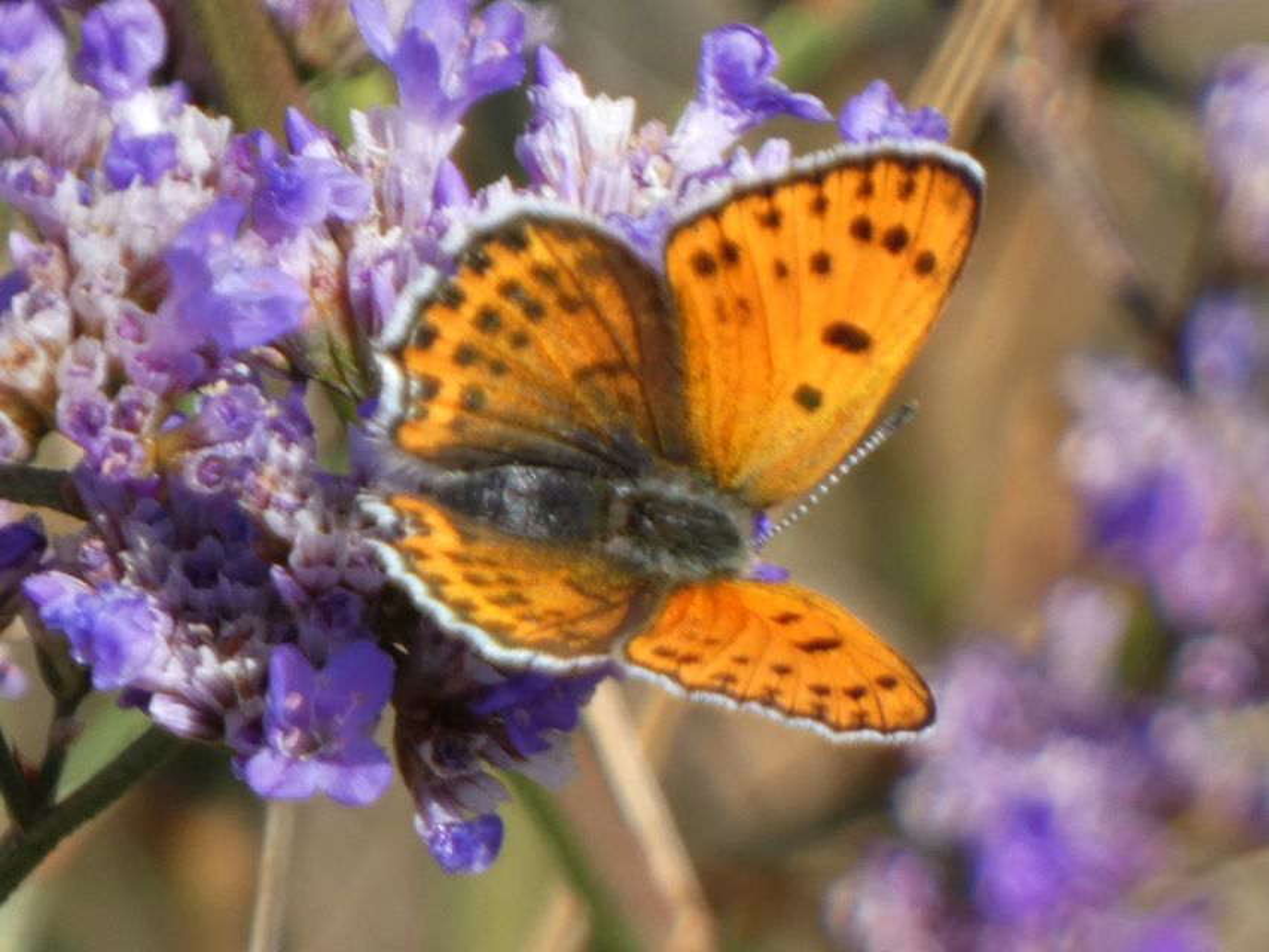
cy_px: 476
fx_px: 38864
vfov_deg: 1.4
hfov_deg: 1.9
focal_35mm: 1060
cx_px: 634
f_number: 5.7
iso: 80
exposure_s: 1/160
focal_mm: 189.9
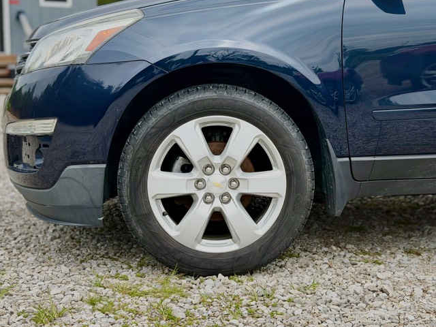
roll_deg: -0.8
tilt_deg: -7.2
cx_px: 223
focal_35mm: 60
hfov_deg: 32.2
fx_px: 756
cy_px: 136
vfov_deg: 24.4
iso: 64
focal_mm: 6.76
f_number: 1.78
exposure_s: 1/2494
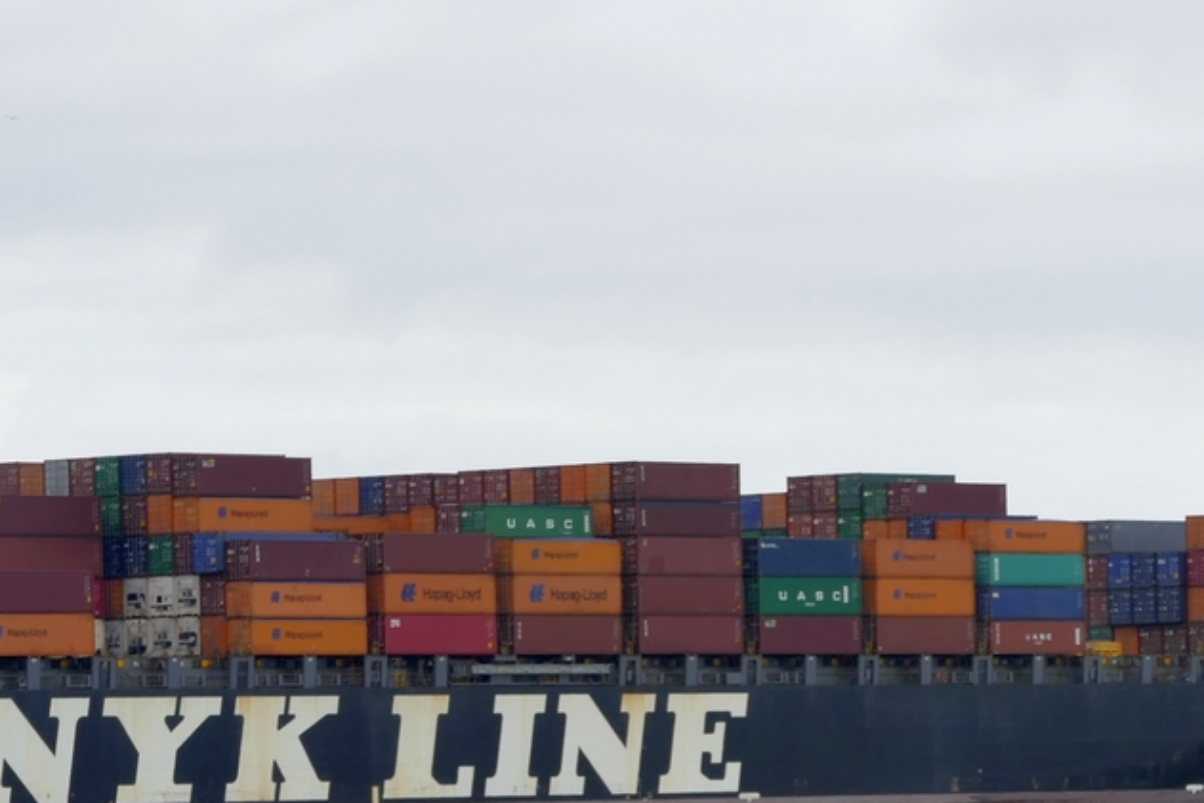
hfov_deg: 7.7
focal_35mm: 268
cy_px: 687
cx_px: 160
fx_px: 8965
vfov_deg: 5.1
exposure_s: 1/1300
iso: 125
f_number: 5
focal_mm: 34.43
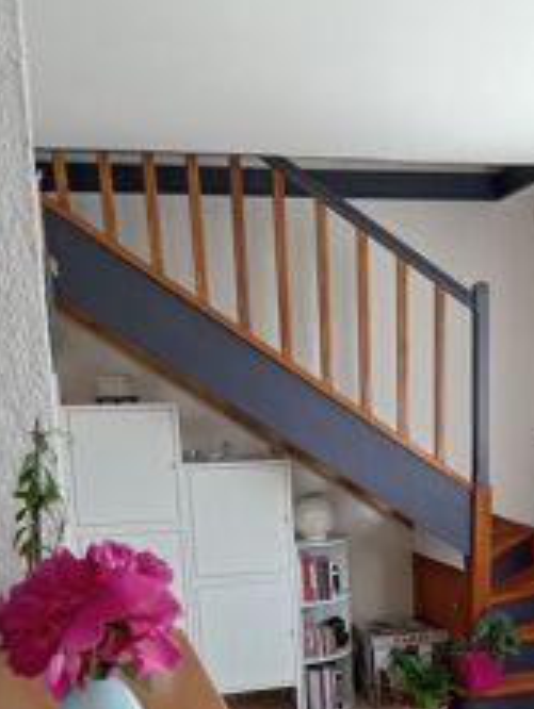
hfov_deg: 29.8
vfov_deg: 37.8
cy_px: 596
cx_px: 403
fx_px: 985
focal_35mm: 48
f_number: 1.8
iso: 226
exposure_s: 1/33.3
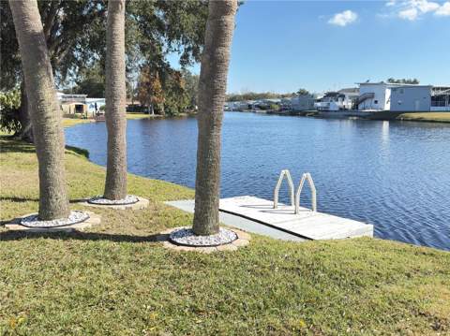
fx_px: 416
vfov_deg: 44.1
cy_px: 168
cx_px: 225
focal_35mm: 32
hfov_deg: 56.9
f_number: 1.78
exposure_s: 1/1416
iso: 80
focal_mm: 6.76
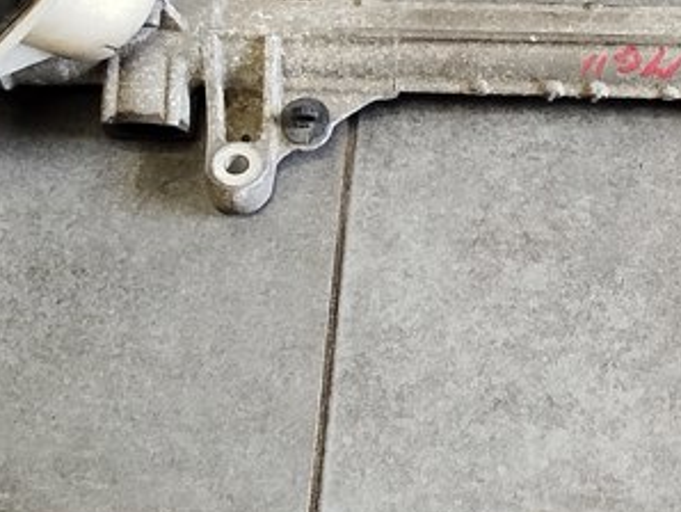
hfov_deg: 18.9
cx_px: 544
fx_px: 2028
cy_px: 105
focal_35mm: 103
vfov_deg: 14.3
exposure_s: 1/33
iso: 400
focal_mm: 5.31
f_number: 1.7
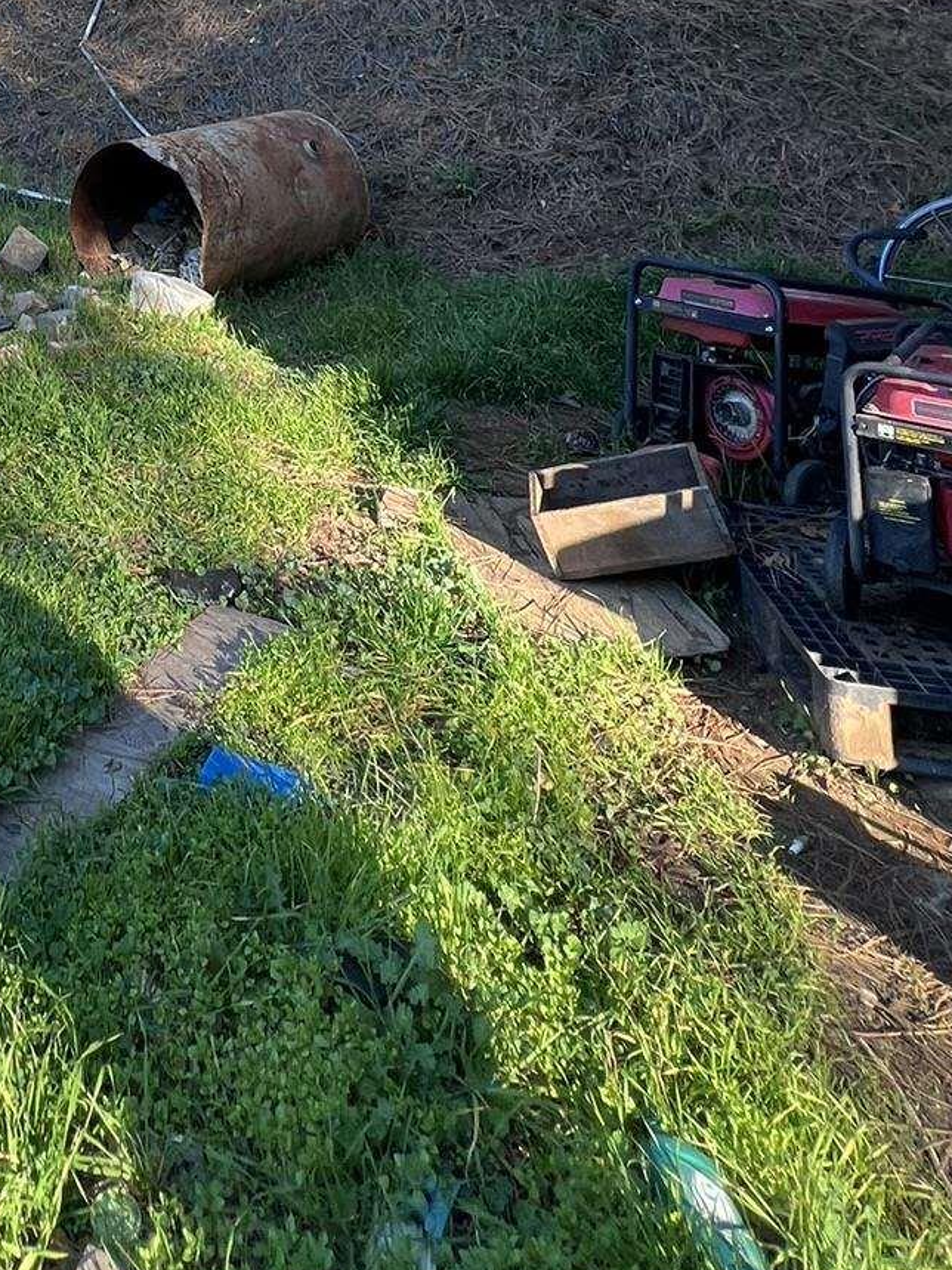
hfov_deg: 38.0
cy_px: -109
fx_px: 1137
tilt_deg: +3.0
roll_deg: -3.5
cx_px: -87
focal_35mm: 31
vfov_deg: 45.0
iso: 32
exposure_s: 1/147
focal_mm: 1.57
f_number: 1.8
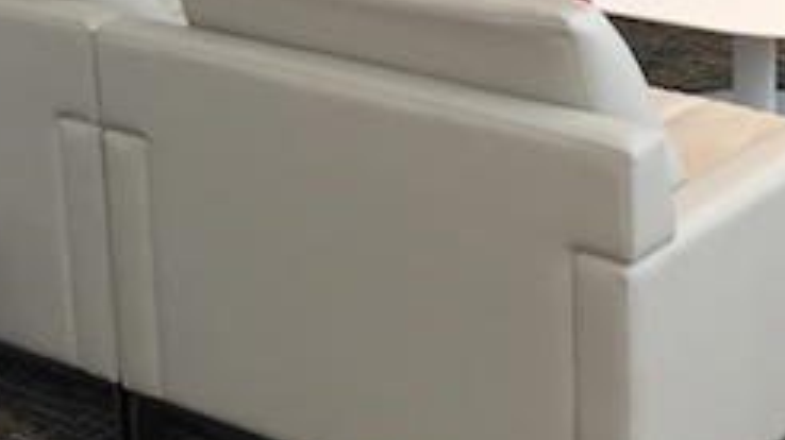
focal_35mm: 90
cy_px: -107
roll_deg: +1.1
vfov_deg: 13.0
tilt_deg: -14.4
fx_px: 1872
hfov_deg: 23.2
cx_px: 657
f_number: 2.2
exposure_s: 1/40
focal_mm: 4.15
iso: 32
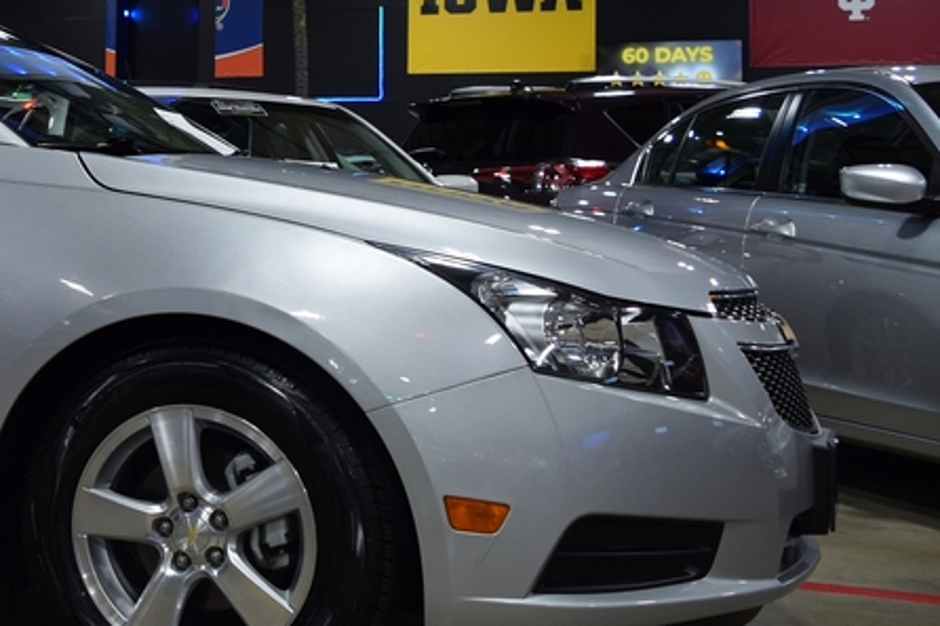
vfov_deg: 21.6
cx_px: -97
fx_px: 1618
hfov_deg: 29.2
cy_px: 109
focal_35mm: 62
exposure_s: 1/80
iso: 400
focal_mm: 18
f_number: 4.5
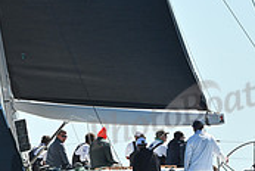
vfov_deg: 2.6
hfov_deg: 3.8
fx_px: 3796
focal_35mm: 535
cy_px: 55
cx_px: 13
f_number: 8
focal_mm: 160
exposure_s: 1/1000
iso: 320
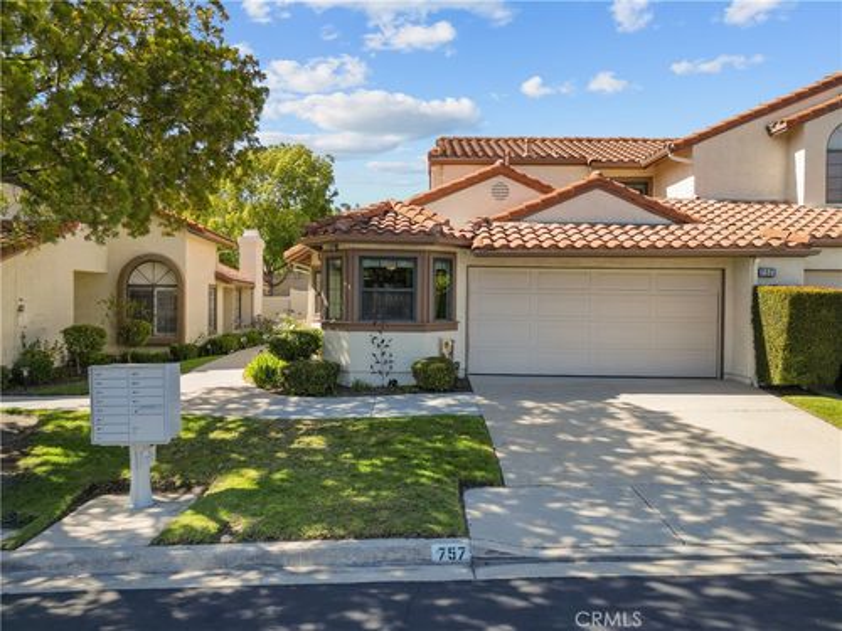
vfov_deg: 56.8
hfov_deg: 71.6
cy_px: 316
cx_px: 421
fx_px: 584
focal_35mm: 24
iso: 120
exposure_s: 1/800
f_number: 1.7
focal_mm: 6.72
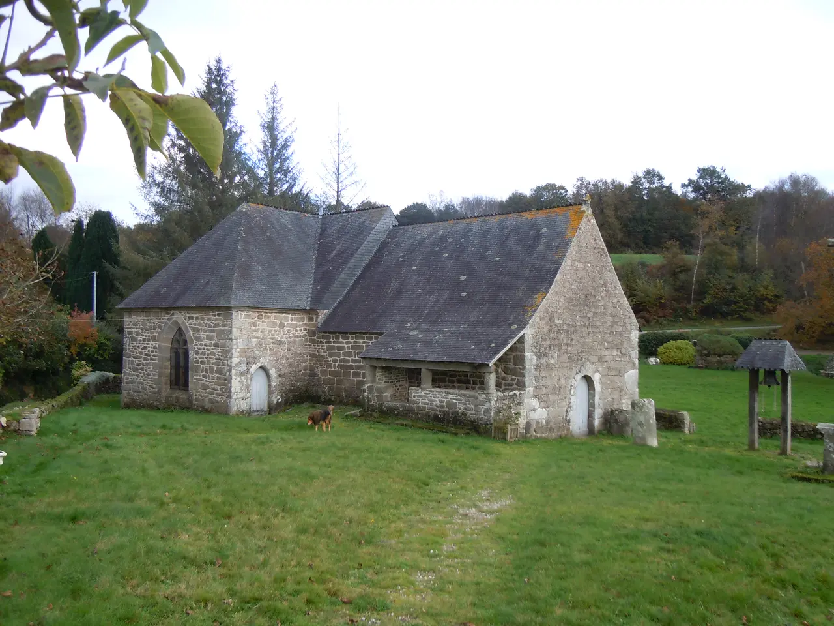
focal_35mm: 30
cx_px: 417
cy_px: 313
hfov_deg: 60.0
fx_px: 723
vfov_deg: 46.8
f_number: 3.5
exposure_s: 1/80
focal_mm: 5.4
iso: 100
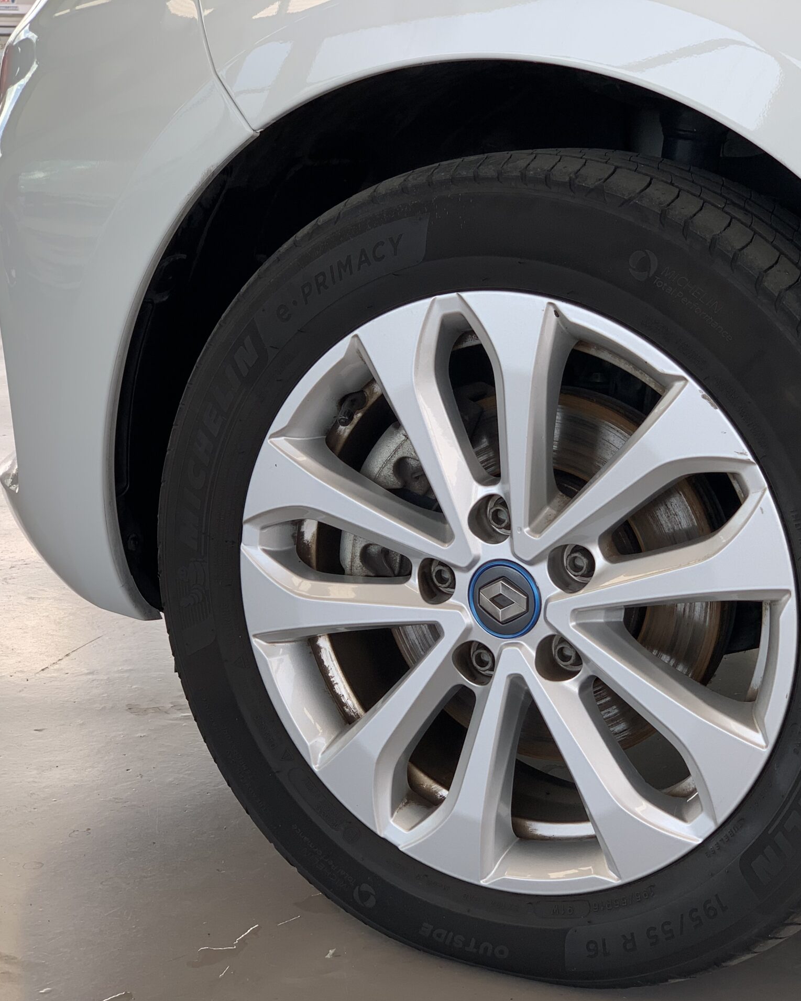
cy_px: 502
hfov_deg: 22.4
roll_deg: -1.6
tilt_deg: -12.8
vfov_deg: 27.9
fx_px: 2015
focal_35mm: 68
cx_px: 495
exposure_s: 1/68
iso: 16
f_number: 2.4
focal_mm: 6
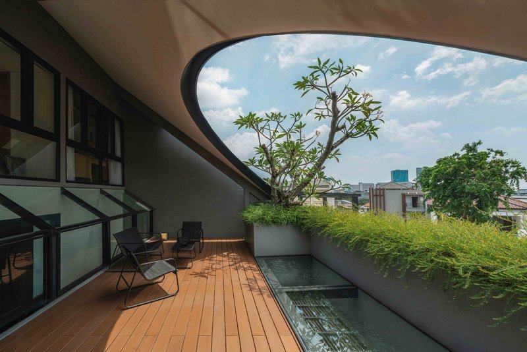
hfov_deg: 112.6
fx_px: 176
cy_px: 176
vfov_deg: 90.1
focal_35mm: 12
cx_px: 264
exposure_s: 1/160
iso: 100
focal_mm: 12
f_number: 11
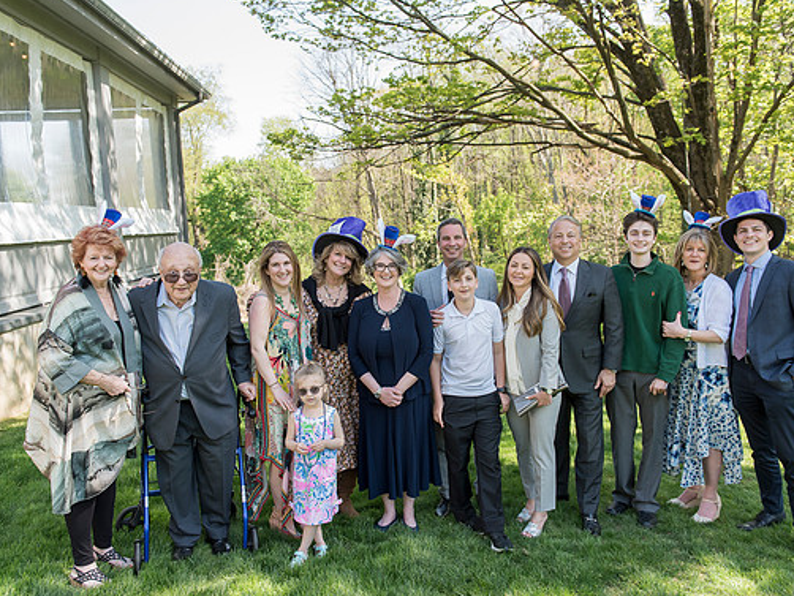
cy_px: 296
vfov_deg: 46.8
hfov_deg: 59.9
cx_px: 405
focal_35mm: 30
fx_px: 688
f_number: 4
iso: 400
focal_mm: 27
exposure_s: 1/500
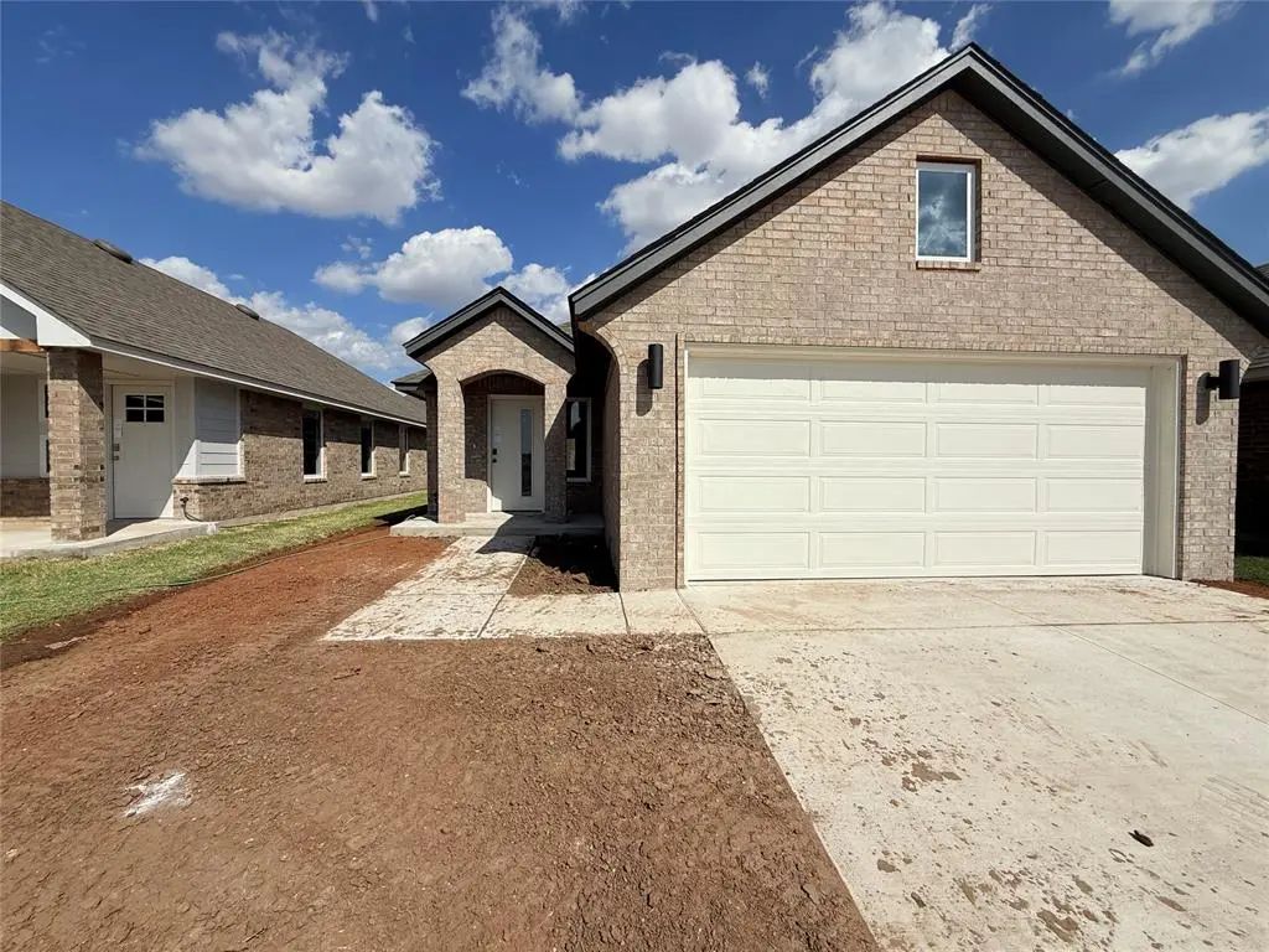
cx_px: 634
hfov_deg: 102.1
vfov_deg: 85.7
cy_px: 476
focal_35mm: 14
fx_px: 513
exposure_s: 1/5618
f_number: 2.2
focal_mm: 2.22
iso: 40
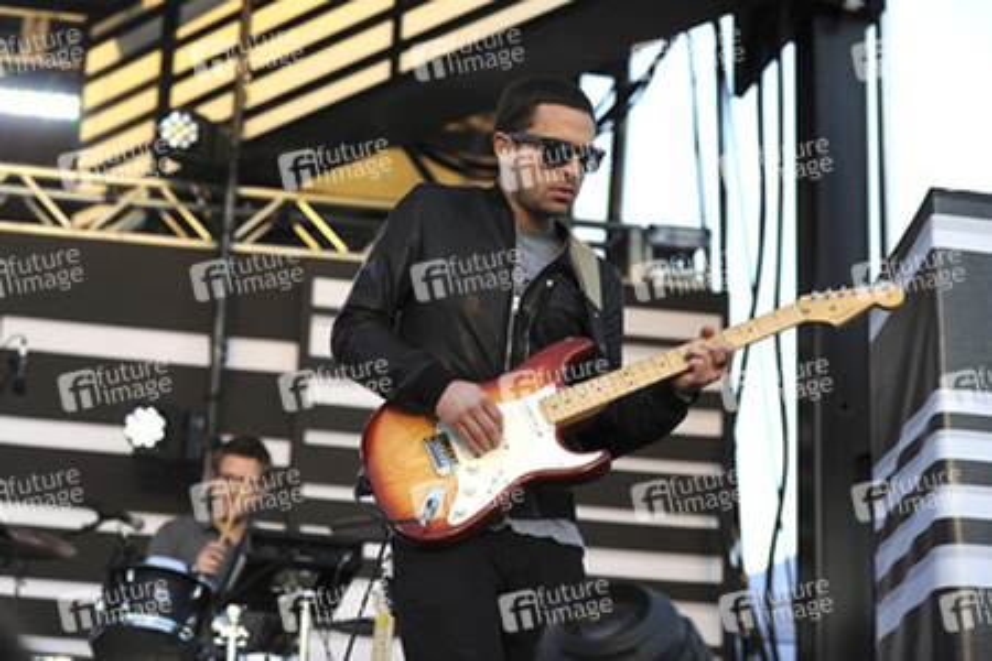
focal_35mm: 70
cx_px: 496
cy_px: 330
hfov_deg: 28.8
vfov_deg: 19.5
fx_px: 1929
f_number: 2.8
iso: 200
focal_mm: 70
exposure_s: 1/400
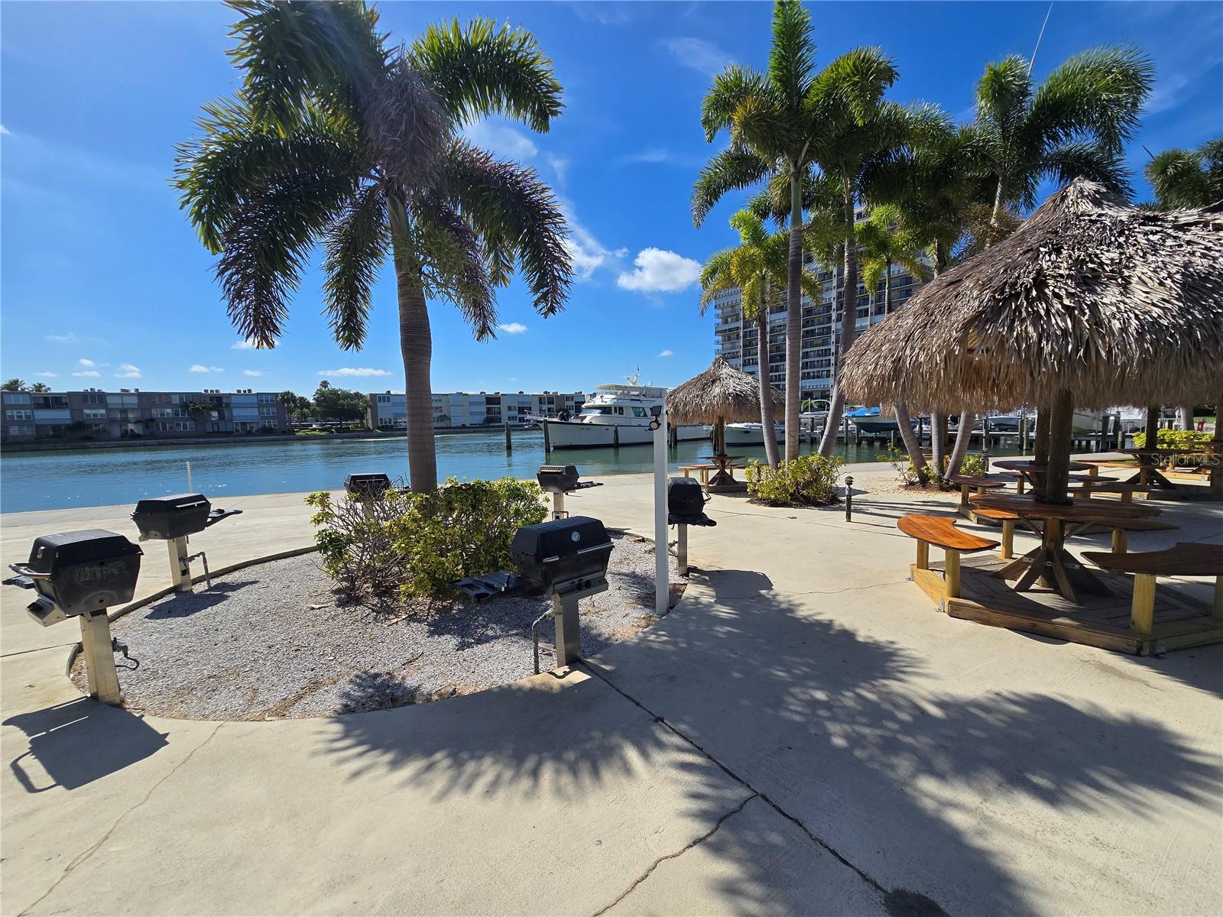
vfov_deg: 89.9
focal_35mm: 13
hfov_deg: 106.2
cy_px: 458
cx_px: 612
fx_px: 459
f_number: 2.2
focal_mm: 2.2
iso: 50
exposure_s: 1/3697
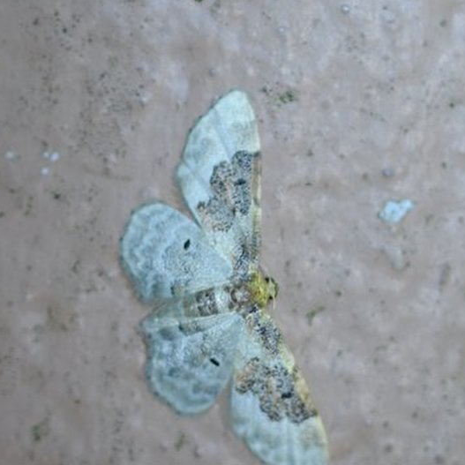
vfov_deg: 7.2
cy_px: 267
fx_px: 3705
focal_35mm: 244
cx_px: 210
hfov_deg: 7.2
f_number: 4
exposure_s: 1/100
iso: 500
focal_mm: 105
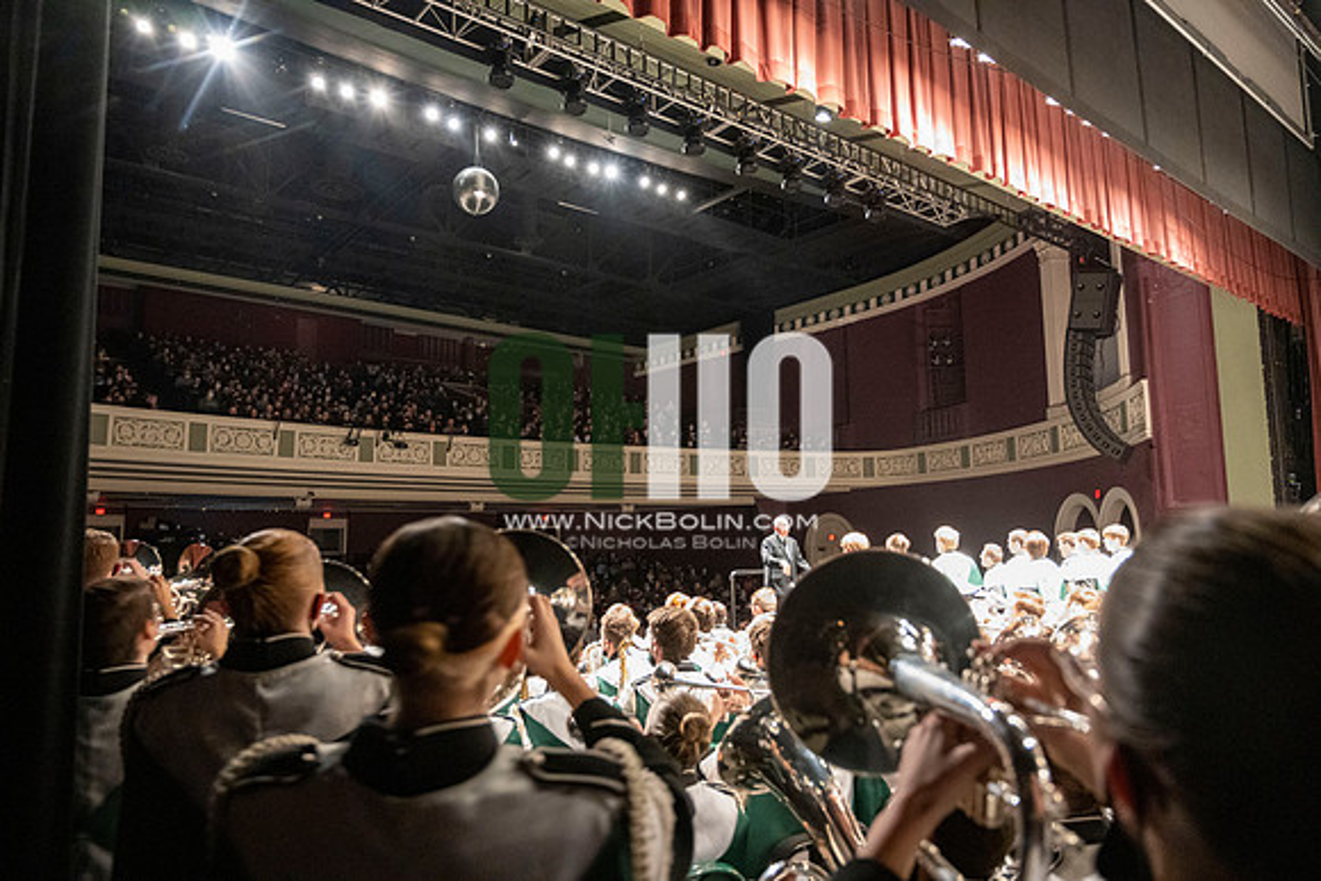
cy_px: 440
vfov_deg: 53.2
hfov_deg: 73.7
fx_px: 881
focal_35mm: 24
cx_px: 660
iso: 6400
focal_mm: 24
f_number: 4
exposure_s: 1/40
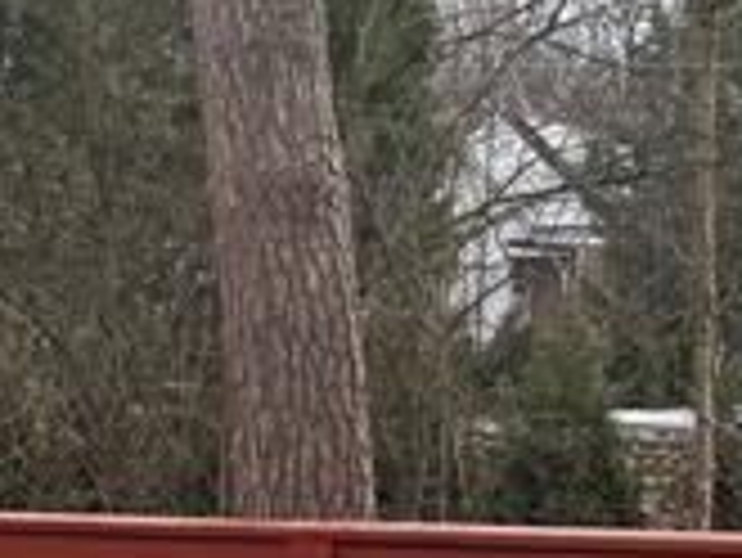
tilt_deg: -11.6
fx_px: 3196
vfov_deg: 9.5
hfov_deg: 12.4
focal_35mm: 149
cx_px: -477
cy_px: 963
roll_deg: -0.5
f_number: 1.78
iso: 80
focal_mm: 6.76
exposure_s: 1/728
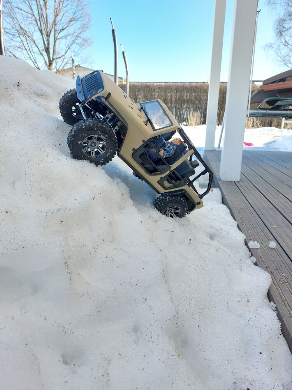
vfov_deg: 71.6
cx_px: 146
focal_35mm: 24
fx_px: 270
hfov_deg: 56.8
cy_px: 195
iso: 25
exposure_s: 1/100
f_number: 1.8
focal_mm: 5.23
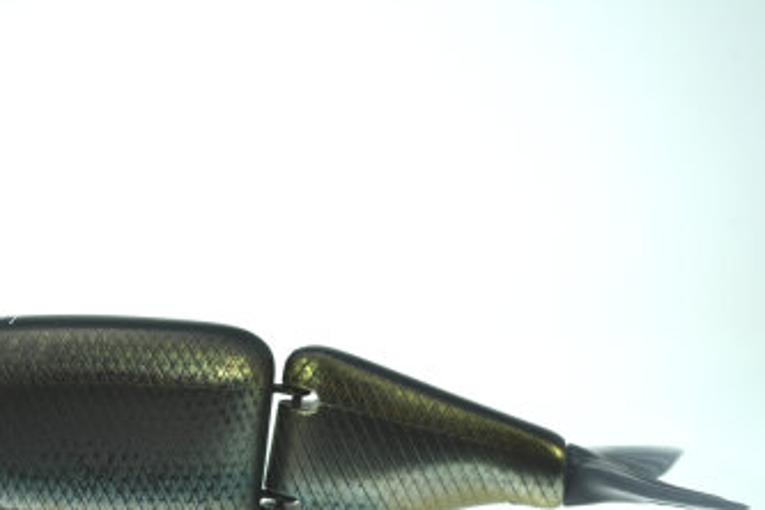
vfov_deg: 21.4
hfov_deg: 31.1
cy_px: 365
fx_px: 1339
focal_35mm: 63
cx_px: 156
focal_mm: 35
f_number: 5.6
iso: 250
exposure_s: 1/250
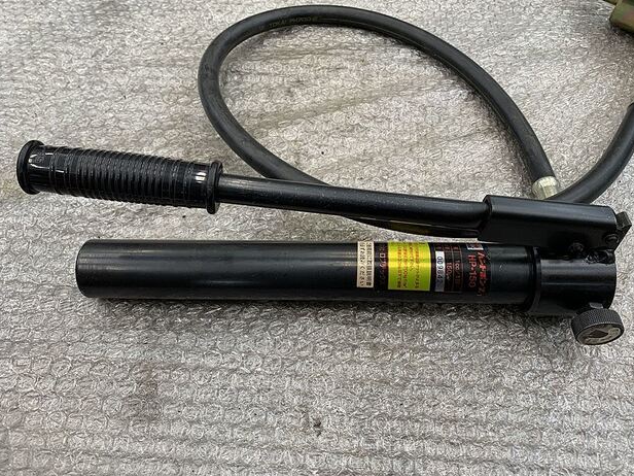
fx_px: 495
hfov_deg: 65.3
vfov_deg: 51.3
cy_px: 230
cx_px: 326
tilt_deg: -56.6
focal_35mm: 27
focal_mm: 4.25
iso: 100
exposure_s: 1/60
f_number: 1.8
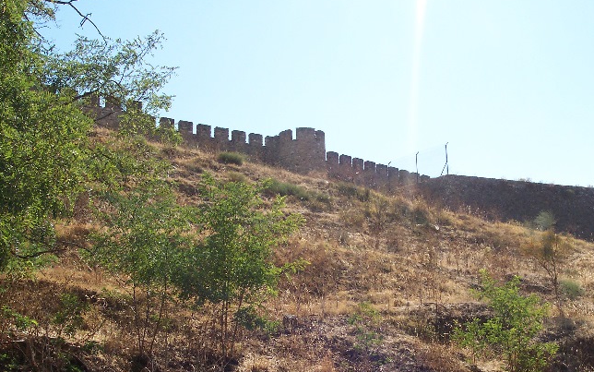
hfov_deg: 40.2
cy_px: 211
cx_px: 339
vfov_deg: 25.8
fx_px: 810
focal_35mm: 50
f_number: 4.8
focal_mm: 8
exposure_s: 1/700
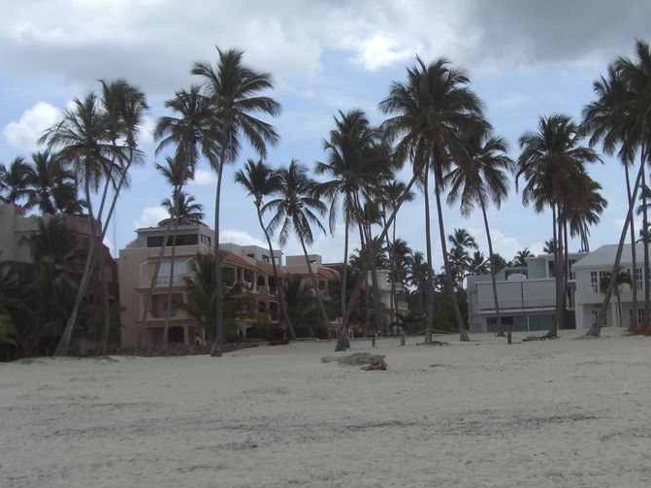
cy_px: 248
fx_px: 1091
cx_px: 459
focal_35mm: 58
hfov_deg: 32.8
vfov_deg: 25.2
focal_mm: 6.2
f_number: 8
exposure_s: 1/160
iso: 64
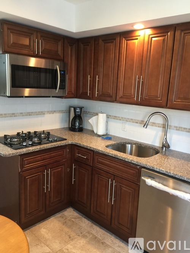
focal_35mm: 29
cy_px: 126
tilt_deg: -10.9
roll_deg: -4.7
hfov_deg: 48.2
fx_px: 212
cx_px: 95
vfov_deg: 61.7
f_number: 2.2
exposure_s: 1/15
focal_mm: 4.15
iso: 50
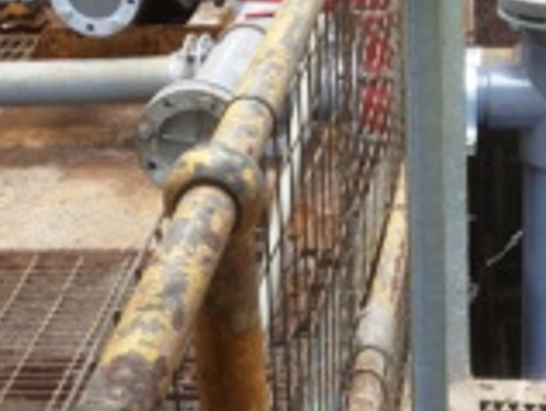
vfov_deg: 14.9
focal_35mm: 99
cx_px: 387
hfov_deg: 19.7
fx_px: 1564
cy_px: 59
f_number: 2.4
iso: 80
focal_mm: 4.28
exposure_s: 1/20
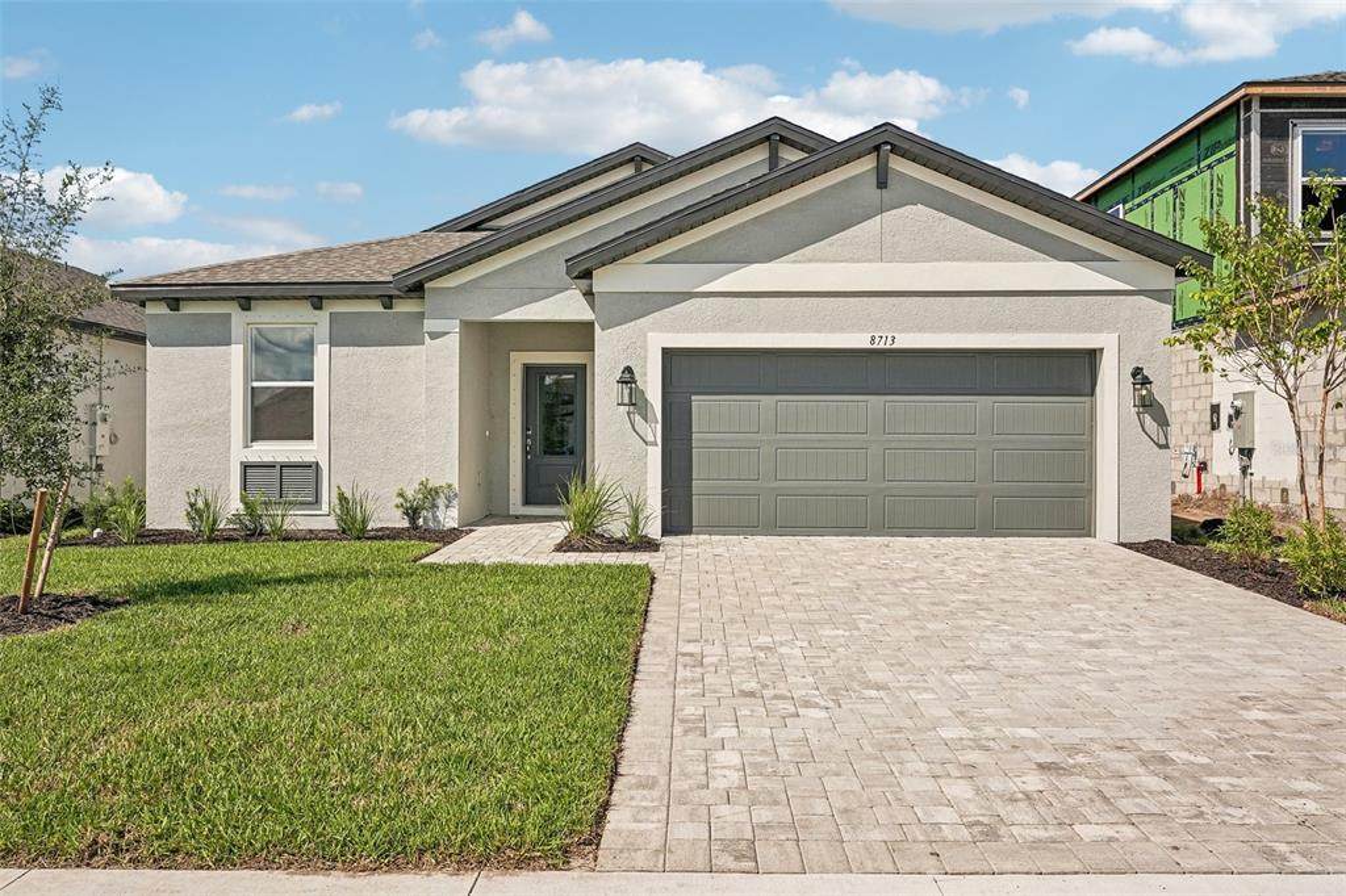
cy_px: 448
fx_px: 972
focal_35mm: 26
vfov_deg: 49.5
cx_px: 673
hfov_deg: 69.4
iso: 400
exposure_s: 1/1600
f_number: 8
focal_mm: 26
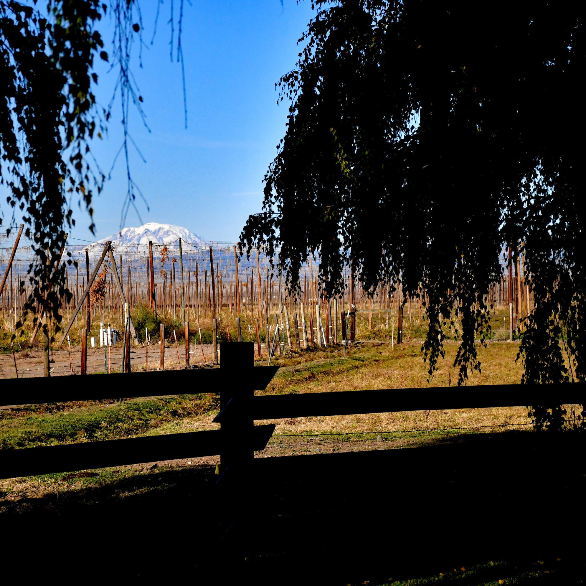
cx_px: 220
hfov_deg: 17.4
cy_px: 293
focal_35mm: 100
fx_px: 1915
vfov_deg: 17.4
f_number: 5.6
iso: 1600
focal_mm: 52
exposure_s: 1/6400
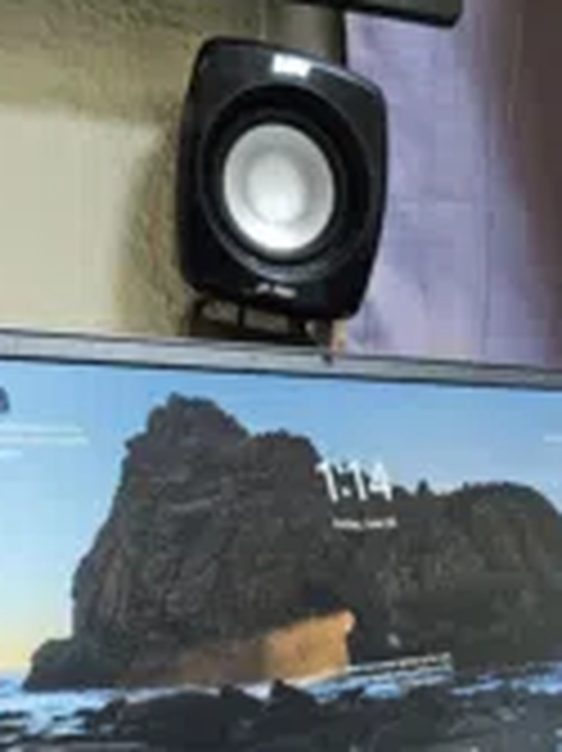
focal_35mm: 55
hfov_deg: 26.0
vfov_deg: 30.9
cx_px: 463
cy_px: 842
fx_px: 1192
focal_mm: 6.3
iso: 500
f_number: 1.7
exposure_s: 1/100
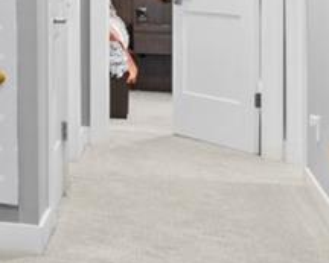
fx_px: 1150
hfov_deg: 11.7
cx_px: -561
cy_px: -27
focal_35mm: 118
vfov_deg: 12.8
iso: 400
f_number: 8
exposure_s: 1
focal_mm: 17
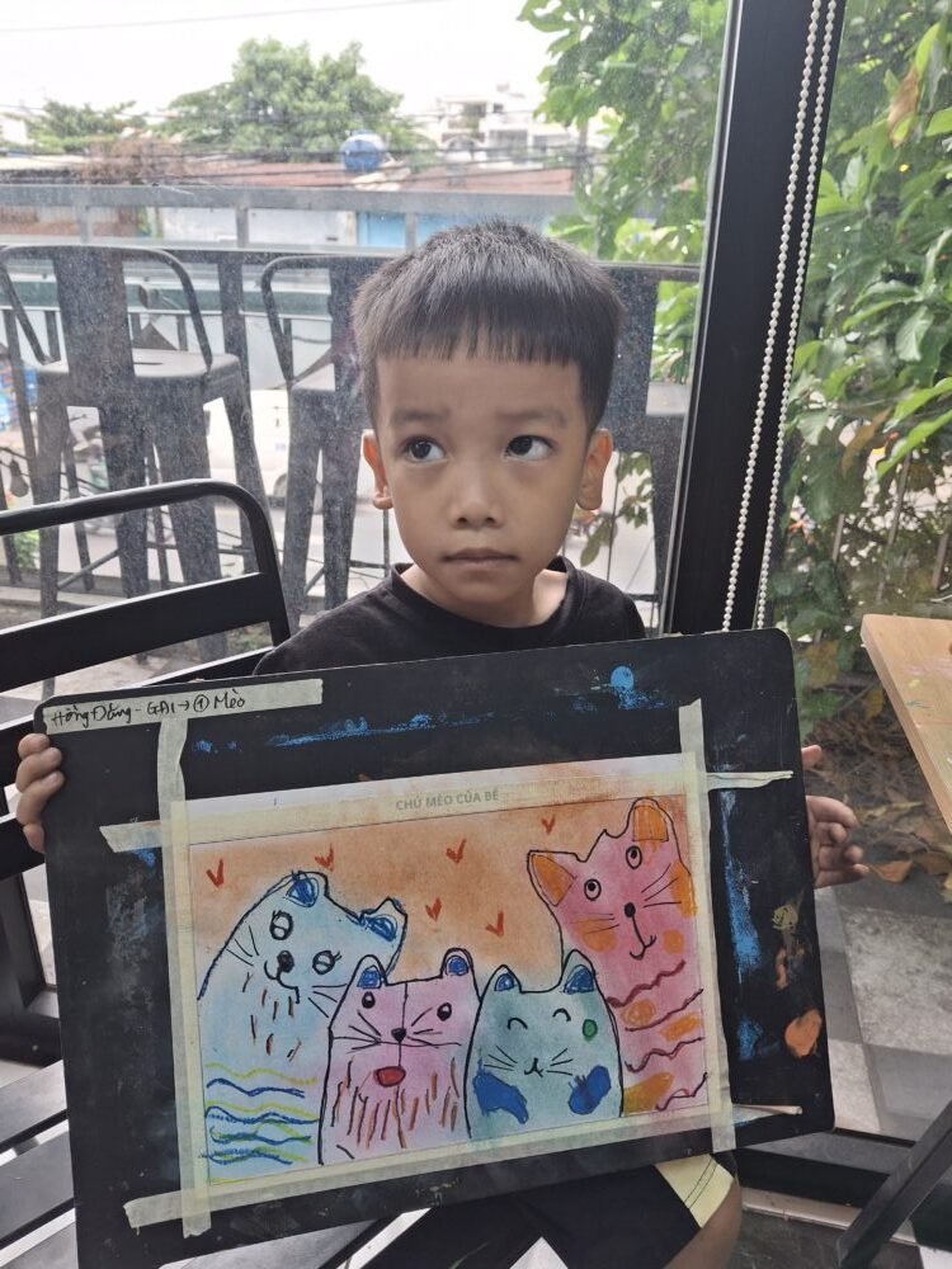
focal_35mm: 25
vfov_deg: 69.4
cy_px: 634
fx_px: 917
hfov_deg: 54.9
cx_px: 476
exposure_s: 1/100
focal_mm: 4.69
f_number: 1.8
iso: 25
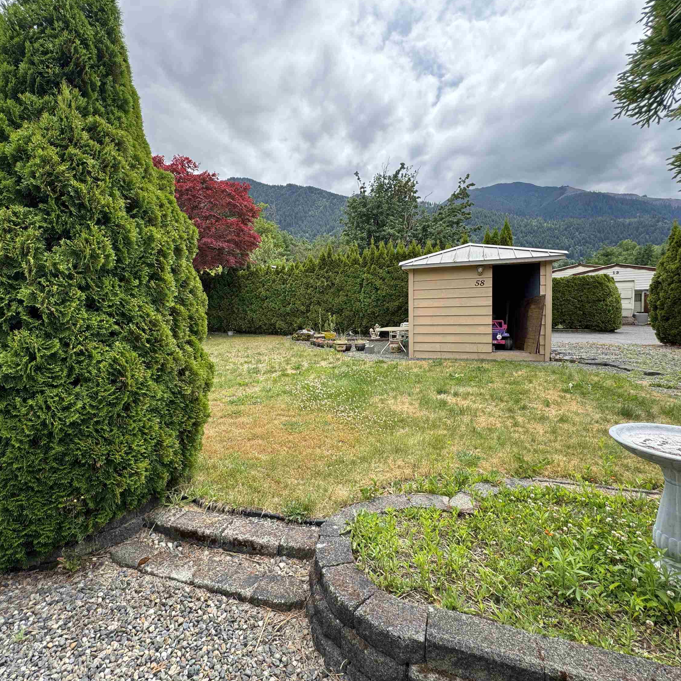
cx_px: 315
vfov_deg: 84.0
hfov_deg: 83.8
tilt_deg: -3.0
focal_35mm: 17
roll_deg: +1.2
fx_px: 378
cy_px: 332
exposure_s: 1/582
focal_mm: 2.22
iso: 40
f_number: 2.2
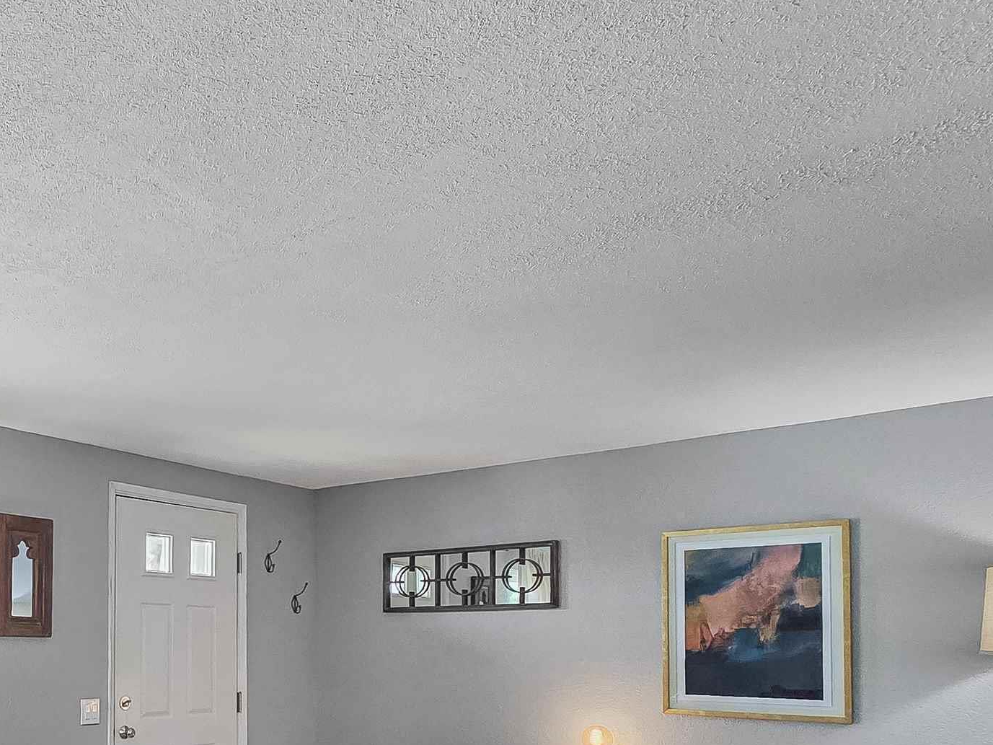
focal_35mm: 29
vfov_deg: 43.3
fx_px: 832
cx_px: 53
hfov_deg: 52.1
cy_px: 697
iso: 64
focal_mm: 2.2
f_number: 2.2
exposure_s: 1/60
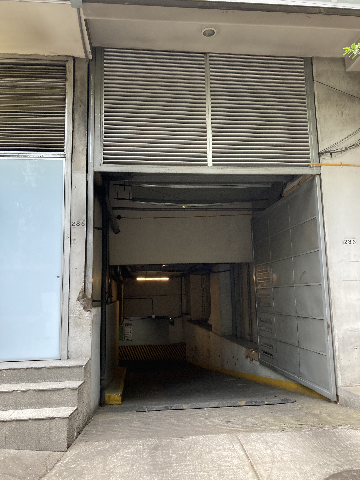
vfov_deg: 63.4
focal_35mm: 28
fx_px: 388
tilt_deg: +12.6
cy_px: 240
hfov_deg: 49.7
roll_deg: +3.0
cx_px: 180
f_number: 1.8
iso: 80
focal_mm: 3.99
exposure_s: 1/68
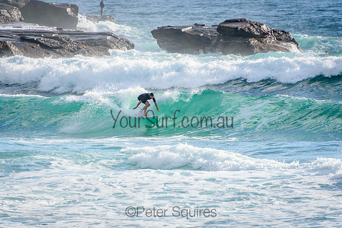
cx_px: 171
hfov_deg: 3.4
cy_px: 114
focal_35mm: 611
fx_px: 5801
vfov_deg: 2.3
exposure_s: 1/2000
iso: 360
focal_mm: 400
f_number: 5.6
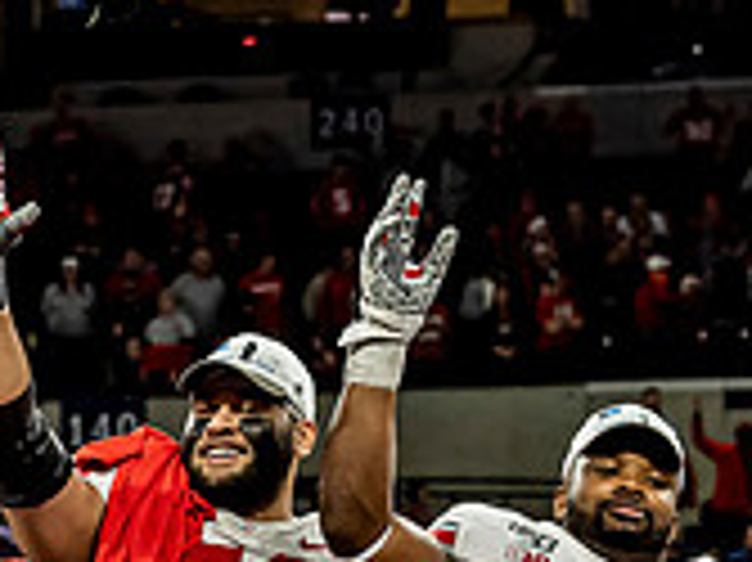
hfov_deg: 5.2
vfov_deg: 3.9
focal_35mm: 383
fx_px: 8314
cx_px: 140
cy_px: 470
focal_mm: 55
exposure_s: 1/500
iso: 1000
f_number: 3.5
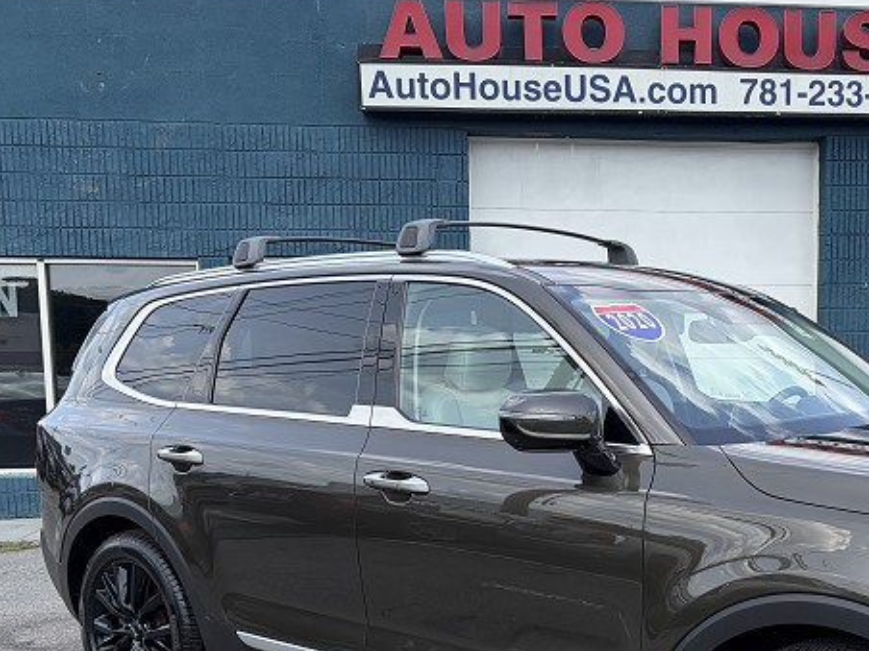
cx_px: 654
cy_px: 492
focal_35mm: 46
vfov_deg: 31.0
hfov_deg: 40.1
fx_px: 1155
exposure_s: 1/1099
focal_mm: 5.96
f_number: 1.6
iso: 50
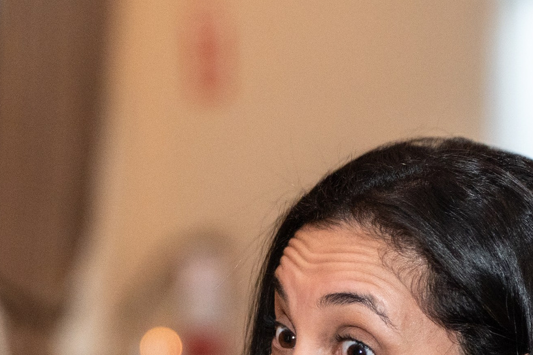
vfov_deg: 5.3
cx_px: 155
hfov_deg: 8.0
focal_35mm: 256
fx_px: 3789
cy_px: 525
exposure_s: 1/200
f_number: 2.5
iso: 3200
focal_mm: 79
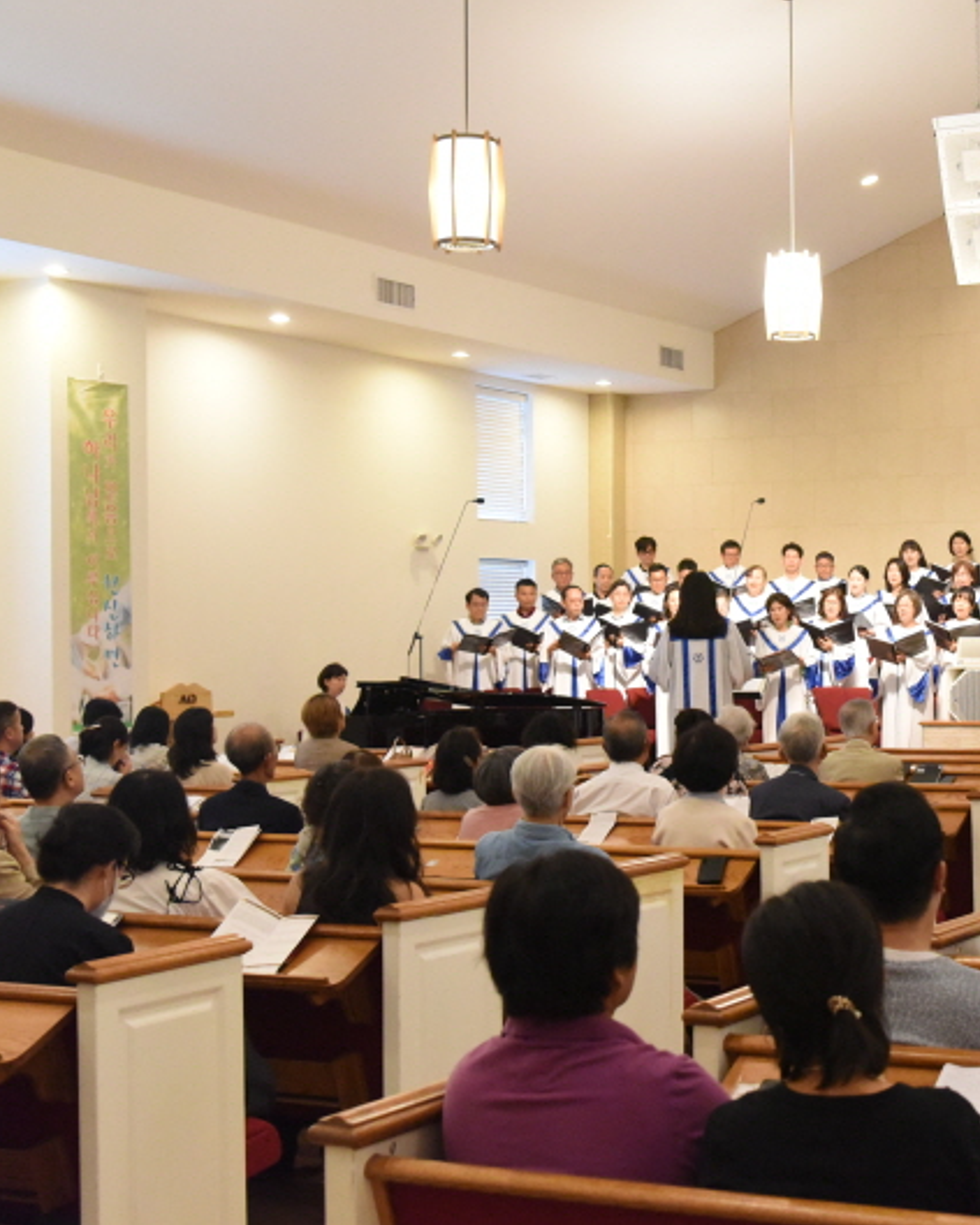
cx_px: 897
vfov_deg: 34.8
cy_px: 609
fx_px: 1958
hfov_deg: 27.0
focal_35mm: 54
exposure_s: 1/125
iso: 12800
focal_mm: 38
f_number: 5.6
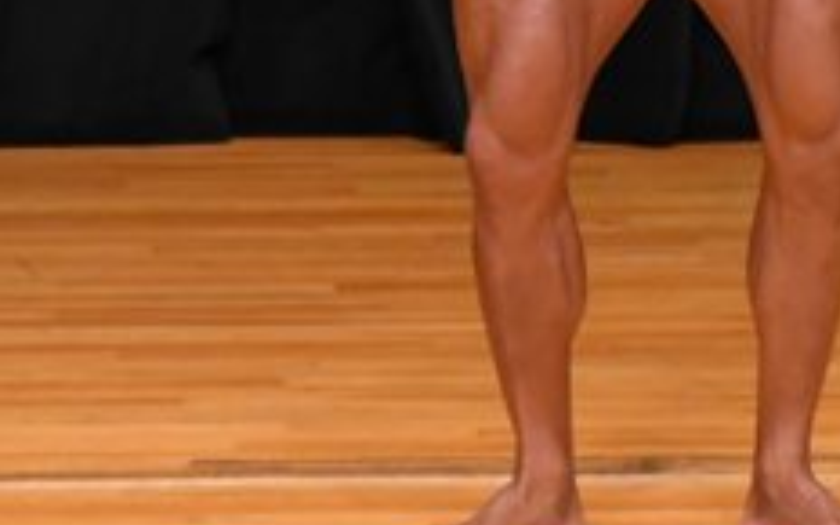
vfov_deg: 1.4
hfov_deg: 2.3
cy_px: -239
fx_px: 20993
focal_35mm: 917
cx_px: 578
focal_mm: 180
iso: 3200
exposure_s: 1/400
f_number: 5.6
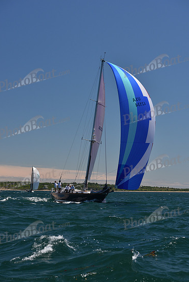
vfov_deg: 24.2
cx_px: 97
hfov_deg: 16.3
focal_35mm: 84
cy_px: 146
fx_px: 660
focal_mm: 80
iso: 250
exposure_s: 1/800
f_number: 7.1
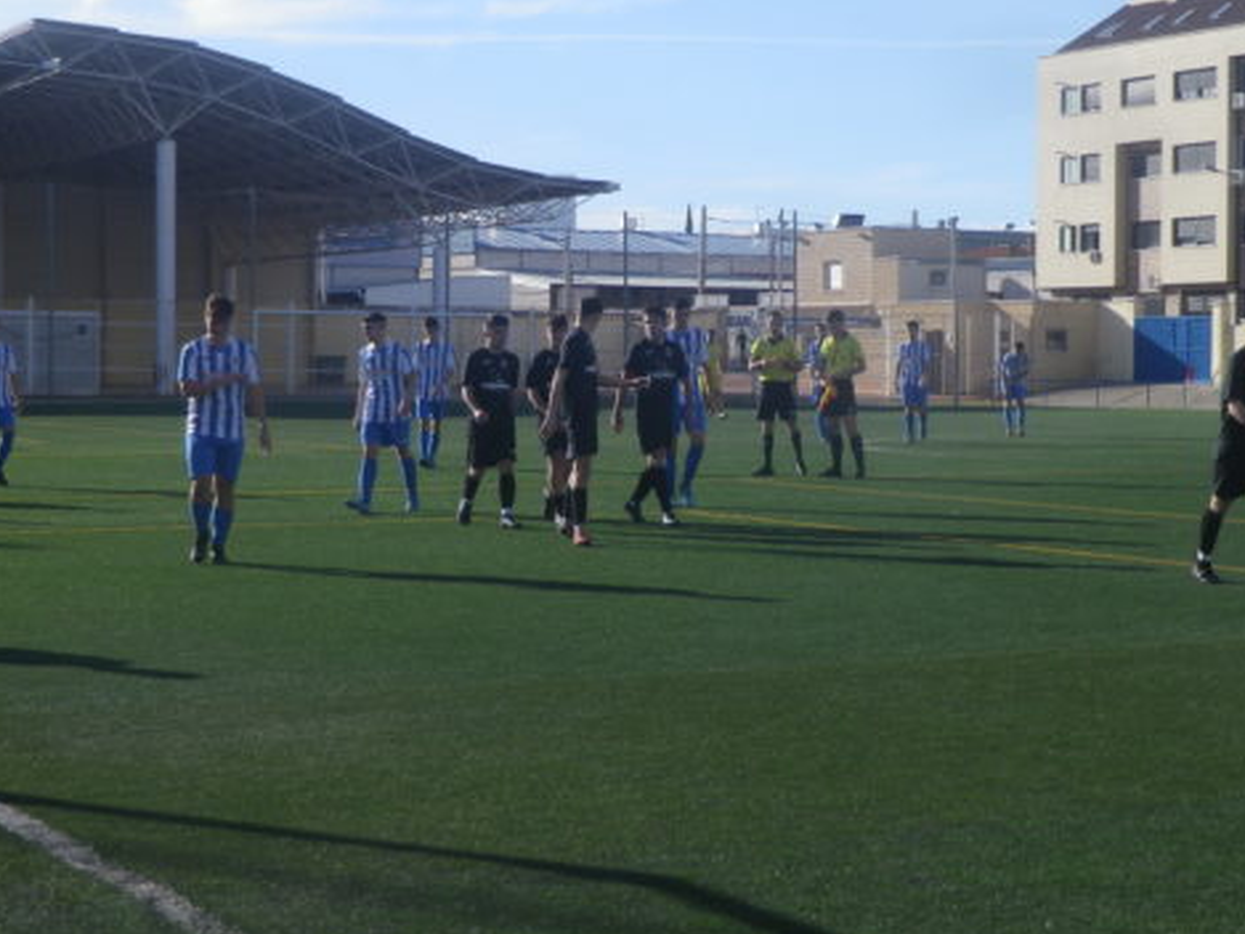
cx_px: 751
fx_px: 2842
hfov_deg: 24.7
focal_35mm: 79
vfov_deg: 18.6
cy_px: 364
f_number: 4.6
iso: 80
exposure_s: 1/500
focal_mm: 10.9
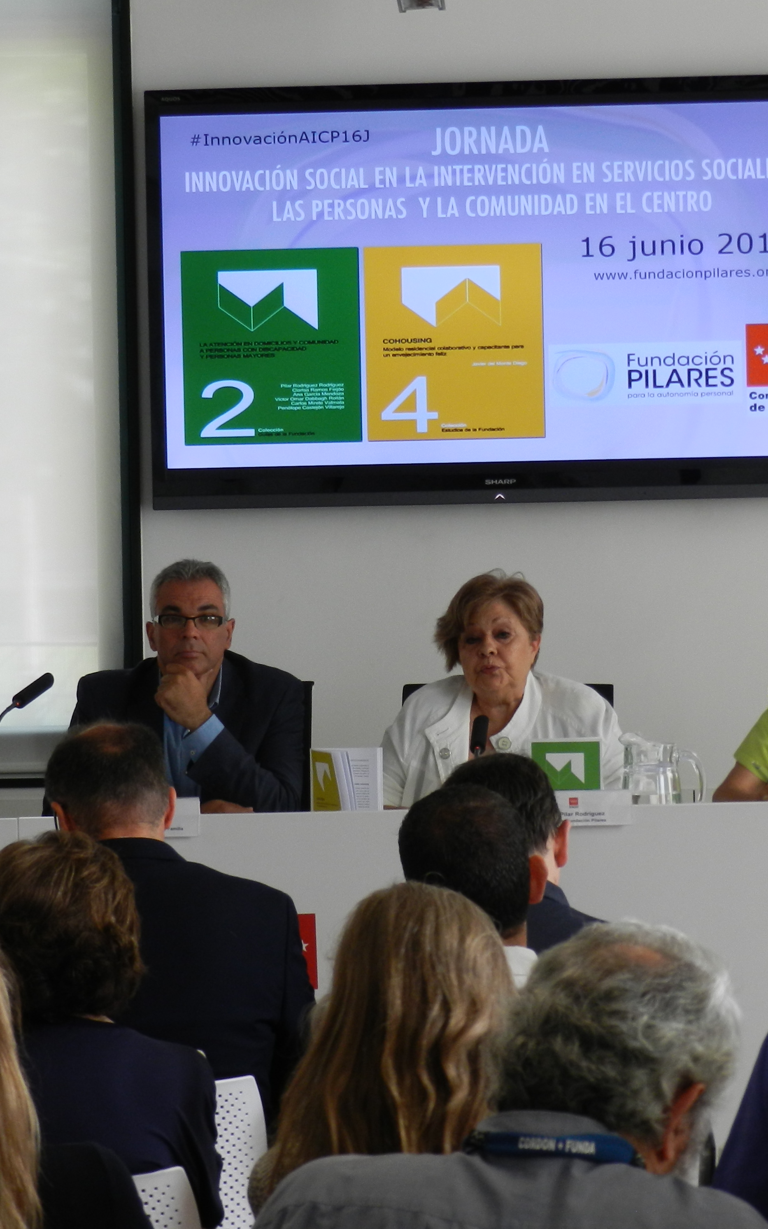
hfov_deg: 9.2
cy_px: 616
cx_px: 349
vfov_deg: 14.7
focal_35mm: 142
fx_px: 4756
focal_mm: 17.7
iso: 160
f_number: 4.6
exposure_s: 1/40
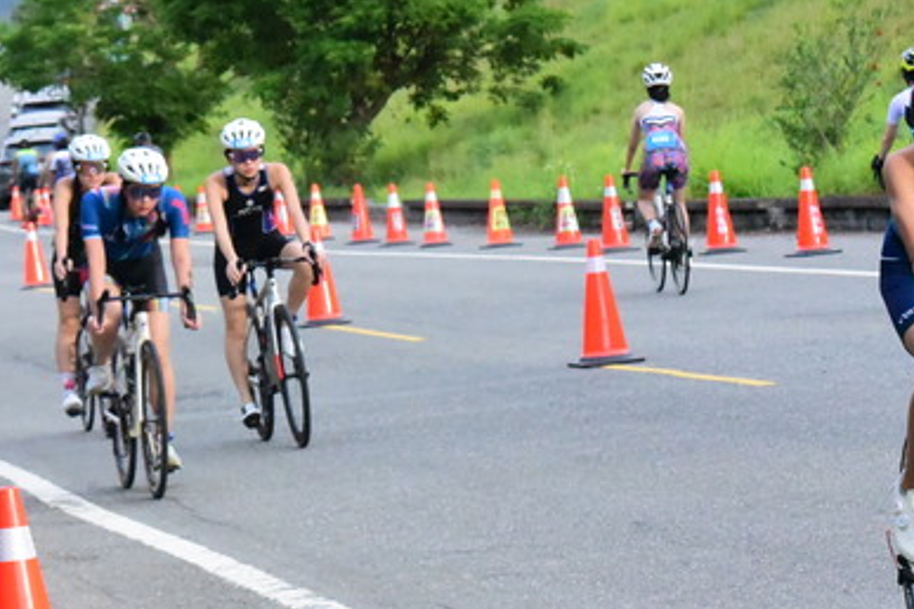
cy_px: 197
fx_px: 5737
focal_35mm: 226
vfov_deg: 6.1
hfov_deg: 9.1
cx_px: 274
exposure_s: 1/2000
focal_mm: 112
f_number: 11
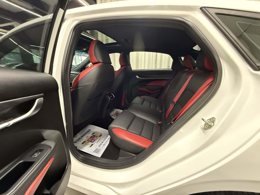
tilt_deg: -14.8
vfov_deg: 85.7
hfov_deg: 102.1
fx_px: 105
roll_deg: -0.8
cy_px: 98
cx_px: 130
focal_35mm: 14
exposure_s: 1/33
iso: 1250
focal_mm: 2.22
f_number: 2.2
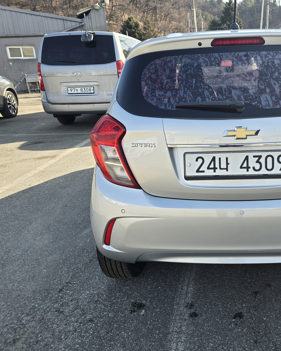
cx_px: 210
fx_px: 312
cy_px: 175
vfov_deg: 58.8
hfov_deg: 46.8
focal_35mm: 30
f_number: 1.7
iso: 12
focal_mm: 6.3
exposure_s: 1/188
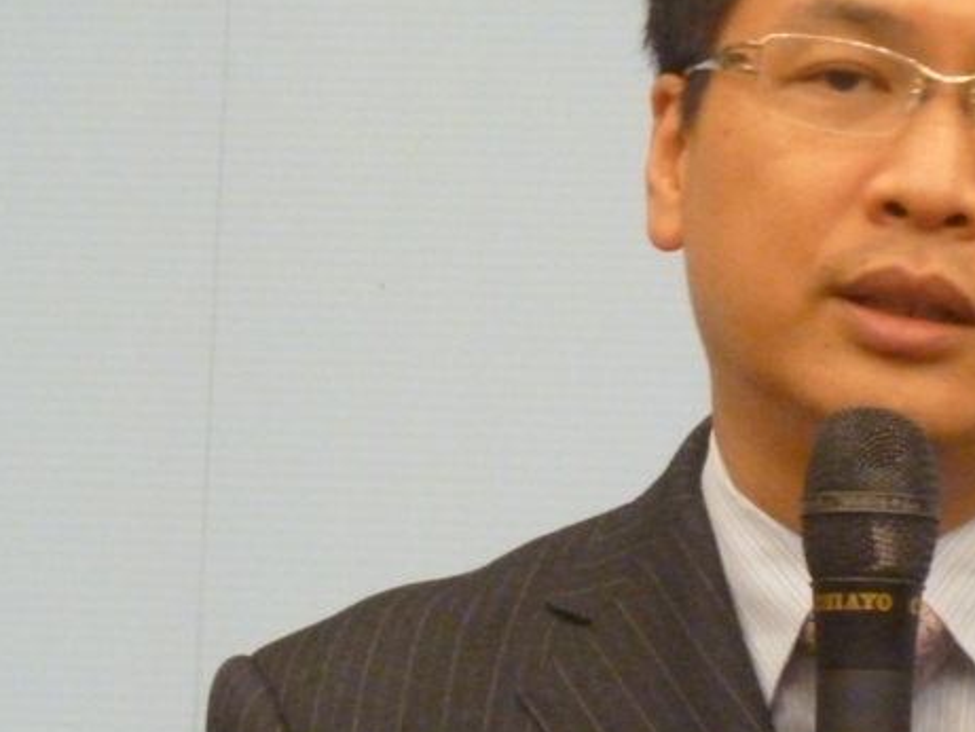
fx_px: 11974
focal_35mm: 425
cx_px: 695
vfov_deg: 3.5
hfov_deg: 4.7
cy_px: 415
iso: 800
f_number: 4.6
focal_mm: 34.4
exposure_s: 1/30
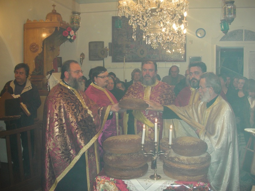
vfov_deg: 39.6
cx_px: 127
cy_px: 95
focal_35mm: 36
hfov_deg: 51.4
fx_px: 265
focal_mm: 5.8
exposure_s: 1/60.1
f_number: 3
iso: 159
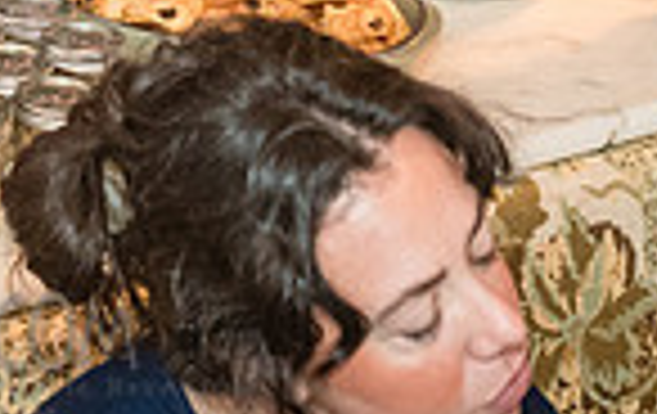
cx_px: -182
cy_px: -377
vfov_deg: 8.4
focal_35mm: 151
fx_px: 2710
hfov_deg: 13.4
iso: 4000
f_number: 4.5
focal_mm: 35
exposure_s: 1/200
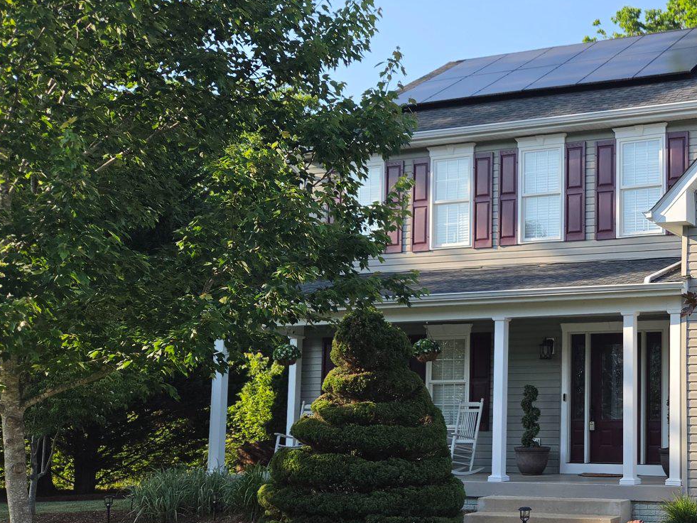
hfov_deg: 36.1
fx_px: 967
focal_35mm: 48
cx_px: 684
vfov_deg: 30.1
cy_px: 347
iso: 80
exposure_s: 1/1628
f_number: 1.8
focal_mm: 5.4
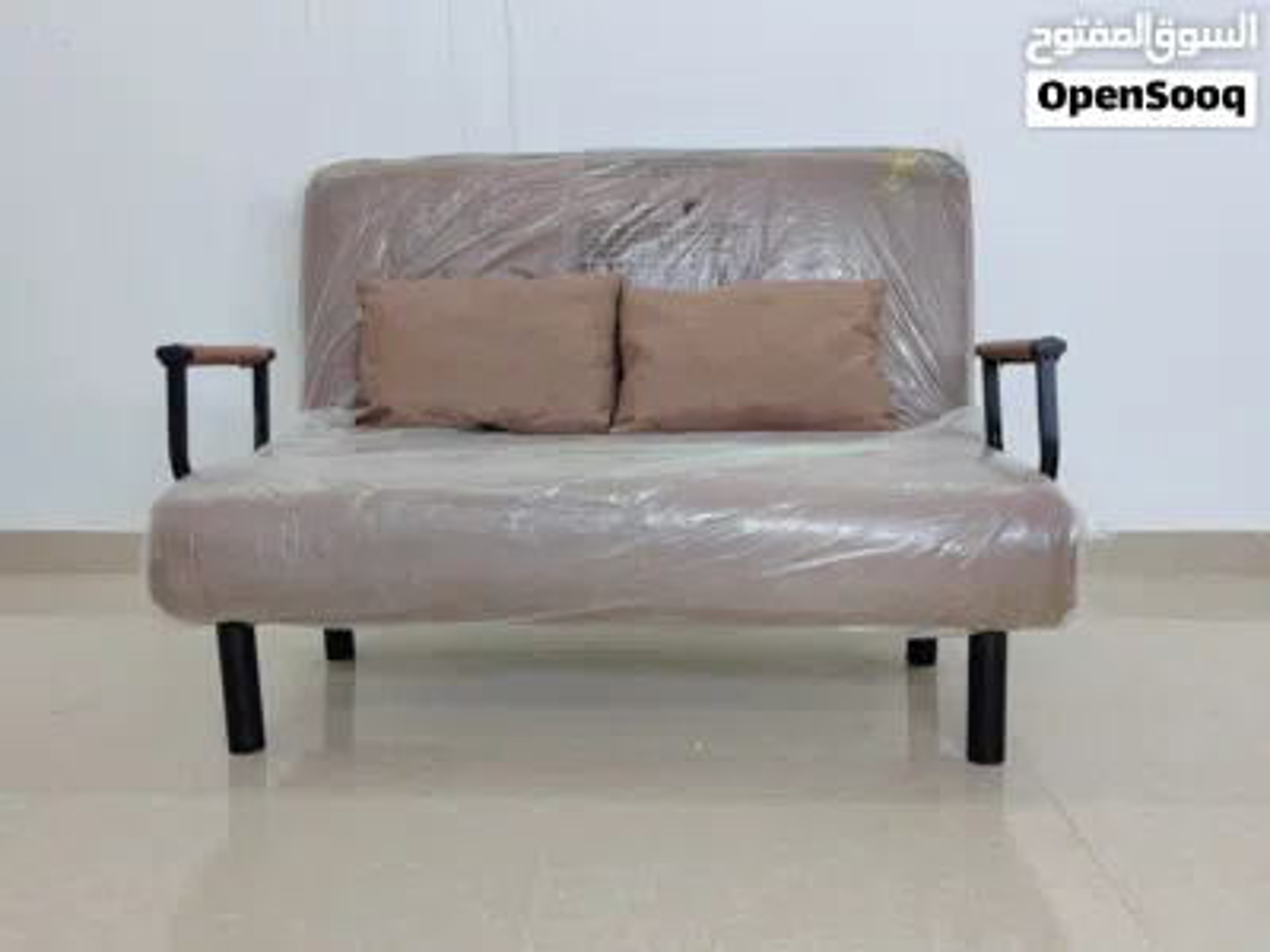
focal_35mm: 35
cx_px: 635
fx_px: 1284
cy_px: 476
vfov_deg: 40.7
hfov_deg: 52.6
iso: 431
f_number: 1.75
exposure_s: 1/33.3
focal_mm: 5.25
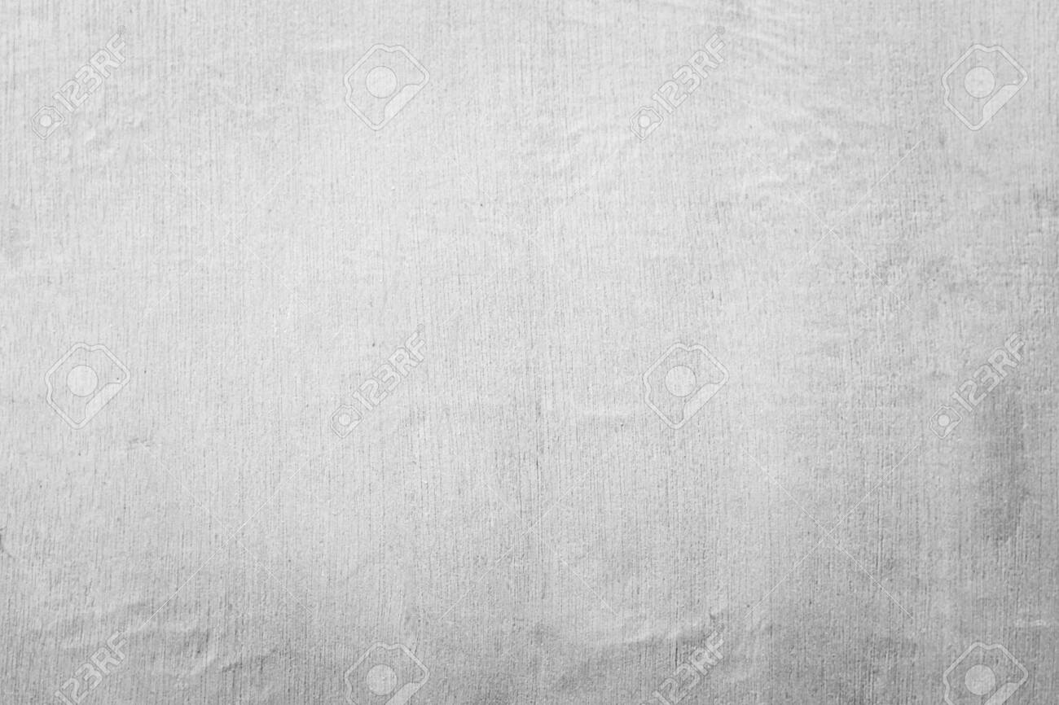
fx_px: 2206
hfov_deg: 27.0
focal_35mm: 75
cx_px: 530
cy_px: 352
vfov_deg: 18.2
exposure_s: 1/80
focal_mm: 50
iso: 250
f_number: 5
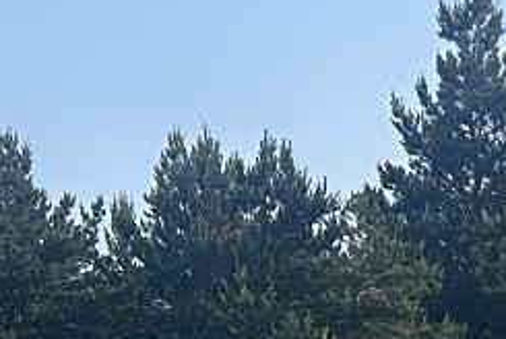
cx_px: 987
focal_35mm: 194
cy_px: 1224
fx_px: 2730
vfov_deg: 6.2
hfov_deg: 9.9
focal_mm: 5.7
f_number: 1.5
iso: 50
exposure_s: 1/5319
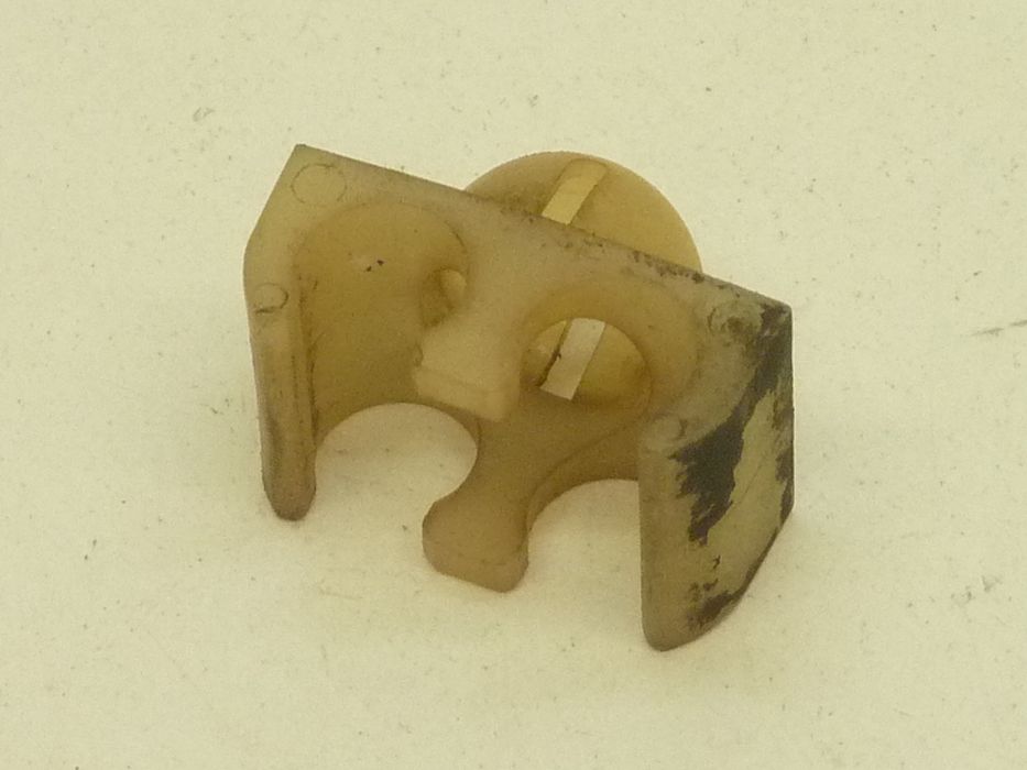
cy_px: 385
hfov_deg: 25.0
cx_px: 514
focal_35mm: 78
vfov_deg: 18.9
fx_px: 2314
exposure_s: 1/40
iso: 250
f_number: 4.2
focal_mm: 12.8
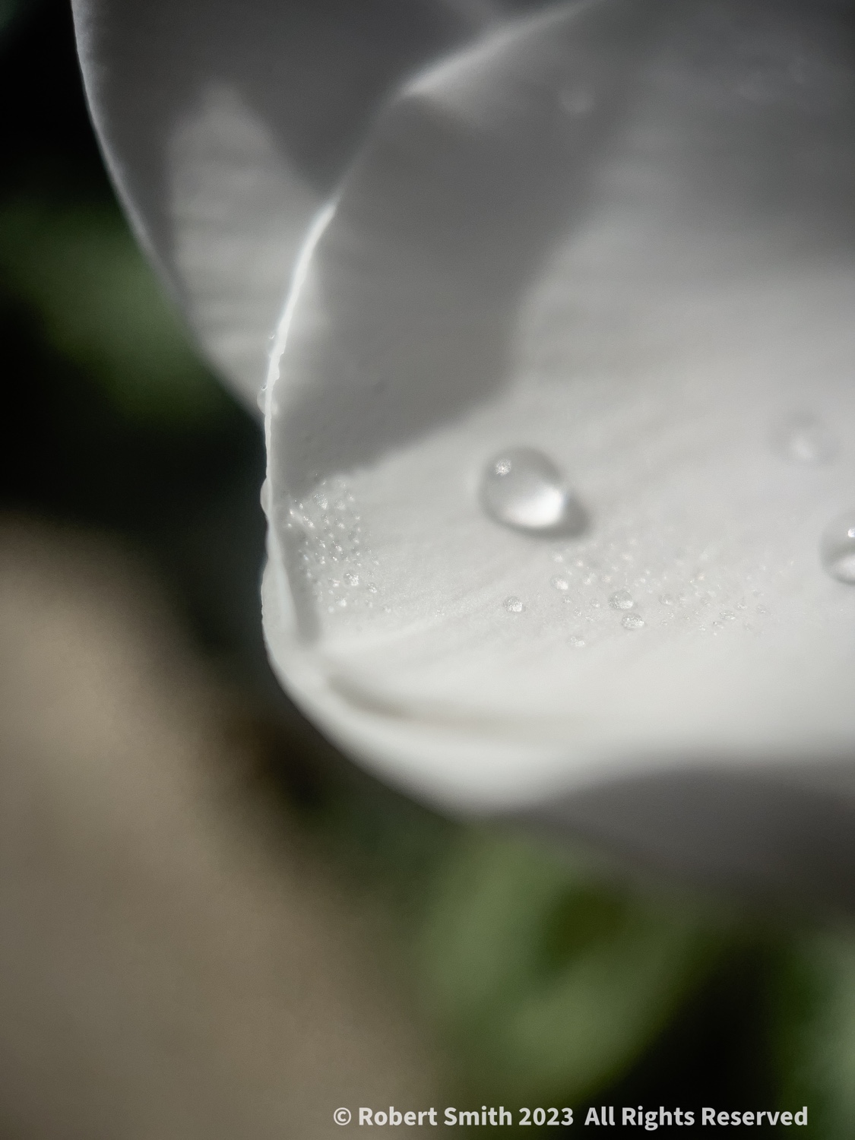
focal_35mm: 26
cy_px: 570
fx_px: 856
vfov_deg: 67.3
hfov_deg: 53.1
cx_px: 428
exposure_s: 1/8000
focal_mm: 5.1
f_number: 1.6
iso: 32
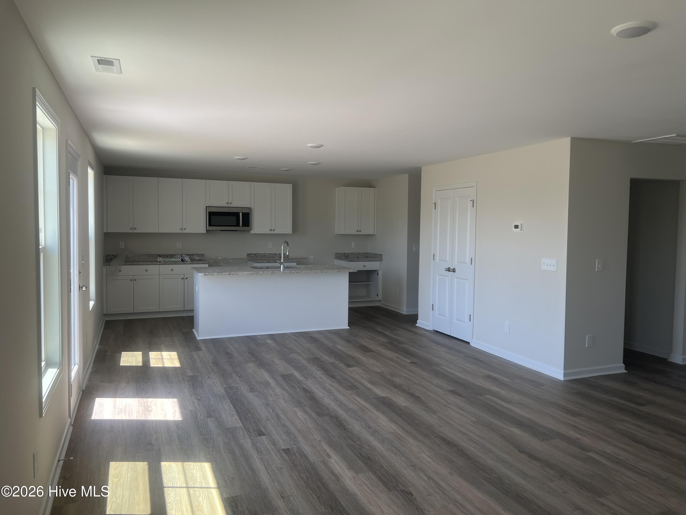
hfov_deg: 67.3
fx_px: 515
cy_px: 258
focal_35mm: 26
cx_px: 343
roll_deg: -0.7
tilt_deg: -4.1
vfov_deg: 53.1
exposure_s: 1/183
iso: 40
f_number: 1.5
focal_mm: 5.7
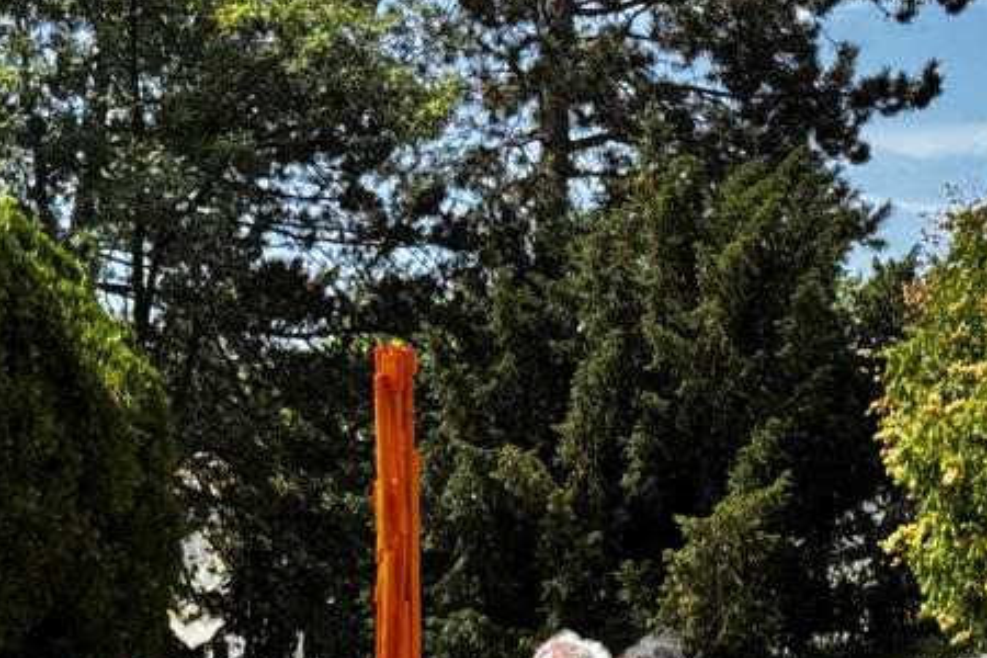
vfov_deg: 9.5
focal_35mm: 142
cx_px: 237
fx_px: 3893
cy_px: 794
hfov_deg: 14.4
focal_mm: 6.76
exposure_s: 1/2415
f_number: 1.78
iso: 64
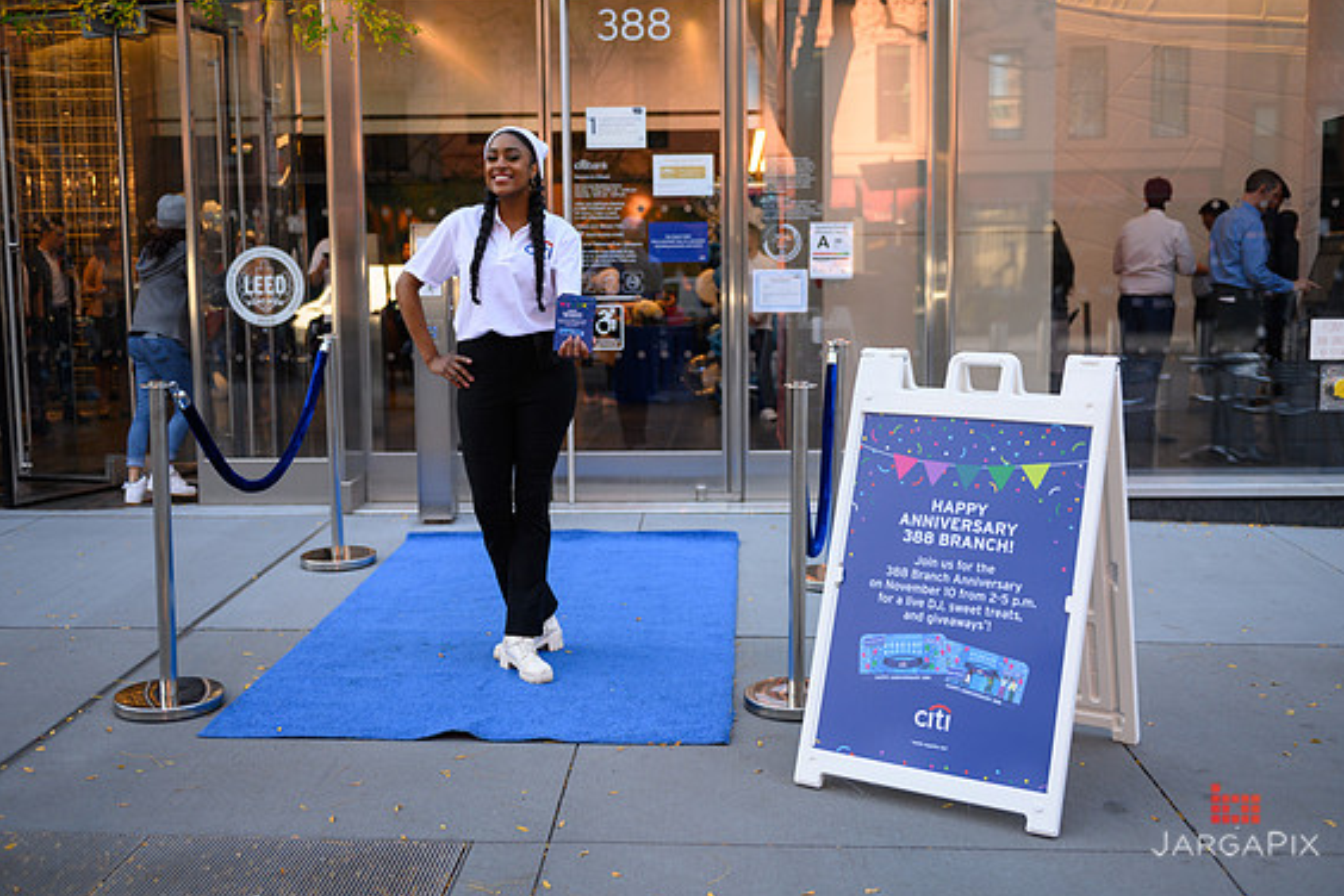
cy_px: 448
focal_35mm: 37
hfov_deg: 51.9
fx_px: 1381
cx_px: 689
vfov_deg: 35.9
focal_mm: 36
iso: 400
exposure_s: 1/400
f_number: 3.2
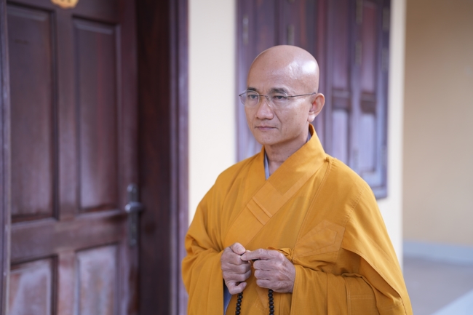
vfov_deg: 24.2
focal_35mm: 56
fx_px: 736
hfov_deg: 35.6
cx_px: 236
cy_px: 158
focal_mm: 56
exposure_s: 1/200
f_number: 2.2
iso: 200
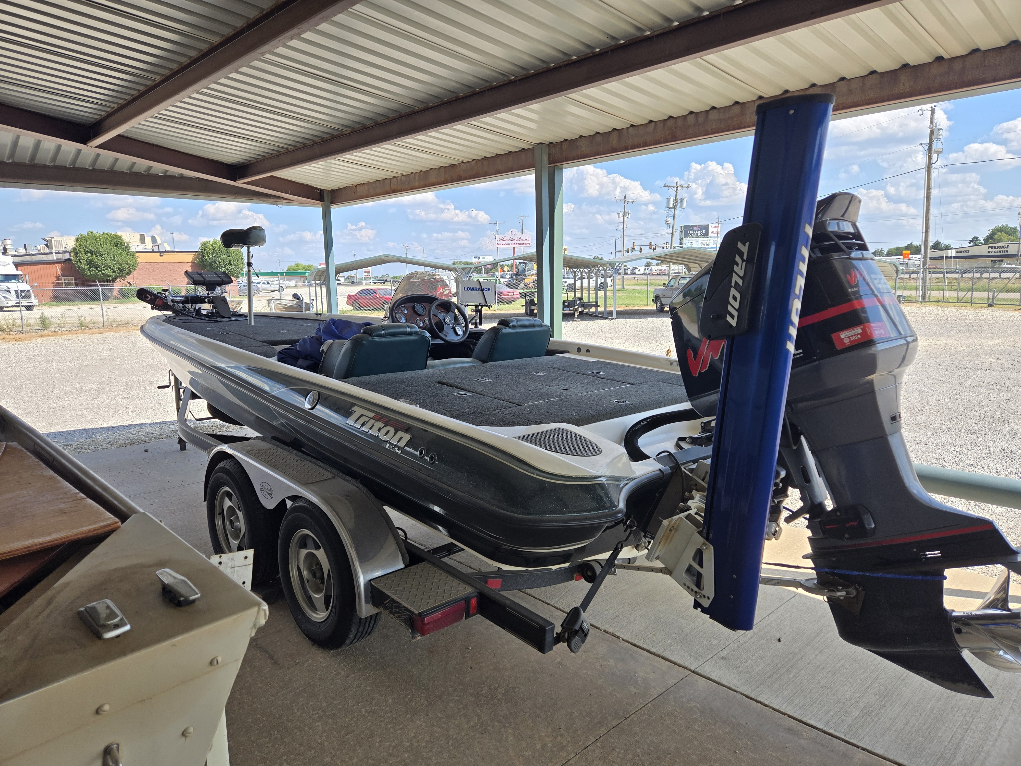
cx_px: 510
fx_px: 678
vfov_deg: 58.9
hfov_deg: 73.9
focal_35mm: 23
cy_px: 383
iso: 25
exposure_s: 1/970
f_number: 1.8
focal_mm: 5.4
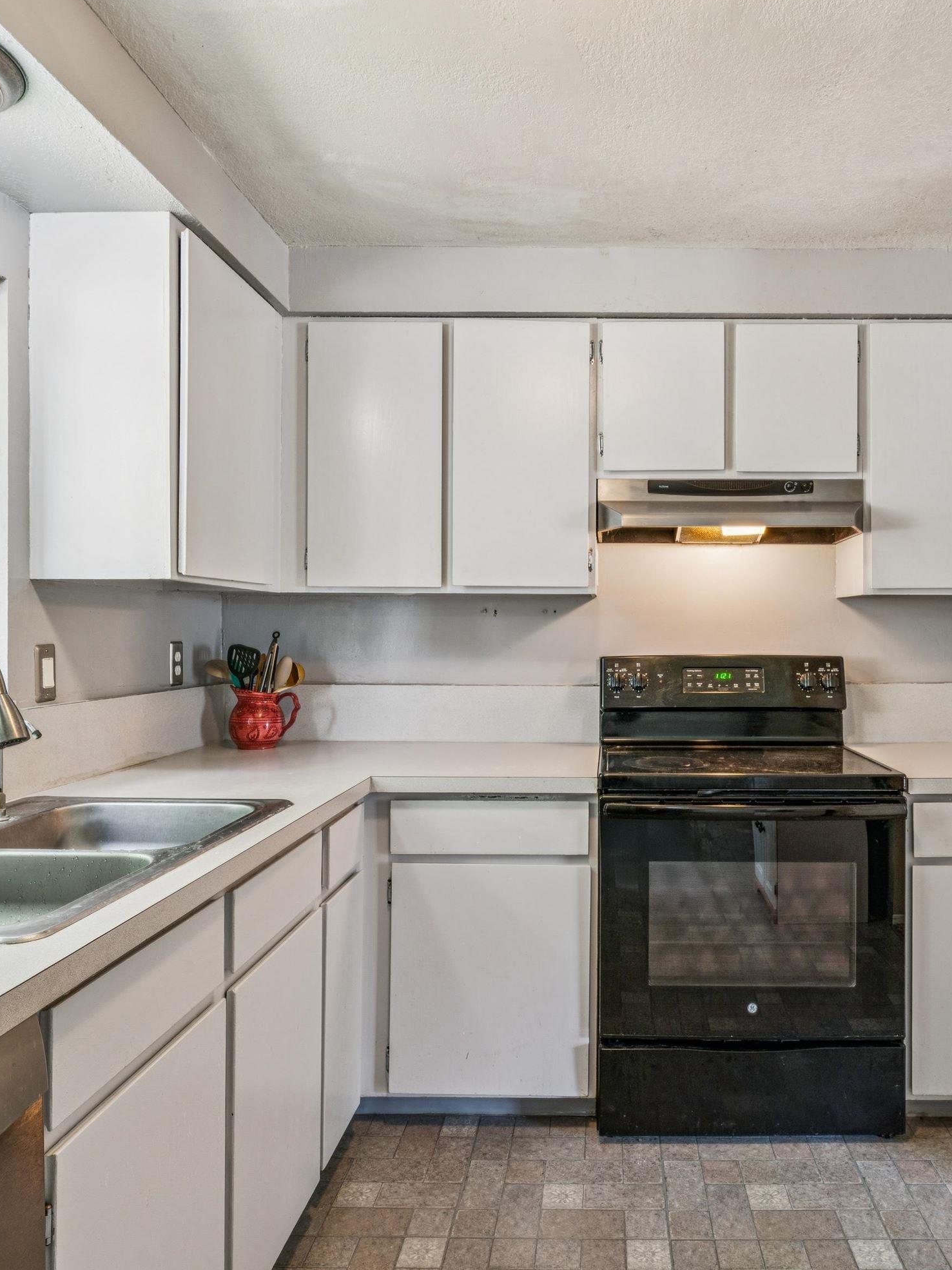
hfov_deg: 55.7
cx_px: 605
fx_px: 885
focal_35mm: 24
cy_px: 631
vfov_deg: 71.3
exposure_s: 1/4
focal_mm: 16.1
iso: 400
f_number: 13
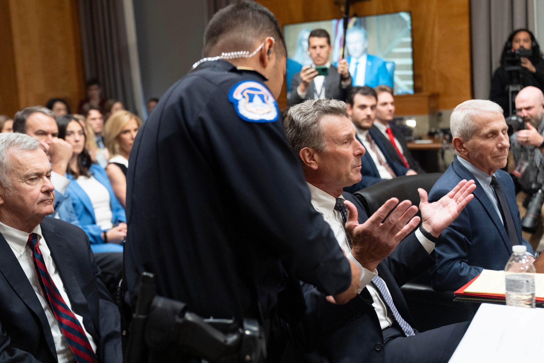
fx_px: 695
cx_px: 272
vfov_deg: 29.2
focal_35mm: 46
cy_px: 182
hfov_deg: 42.7
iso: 2500
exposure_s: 1/320
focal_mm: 46
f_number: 2.8
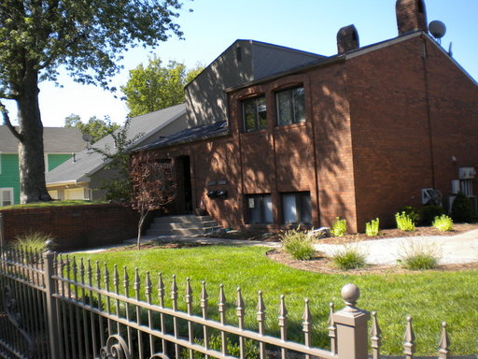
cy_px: 180
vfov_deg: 40.7
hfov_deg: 52.6
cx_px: 239
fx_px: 483
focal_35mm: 35
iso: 80
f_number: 4.6
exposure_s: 1/236
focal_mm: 6.3
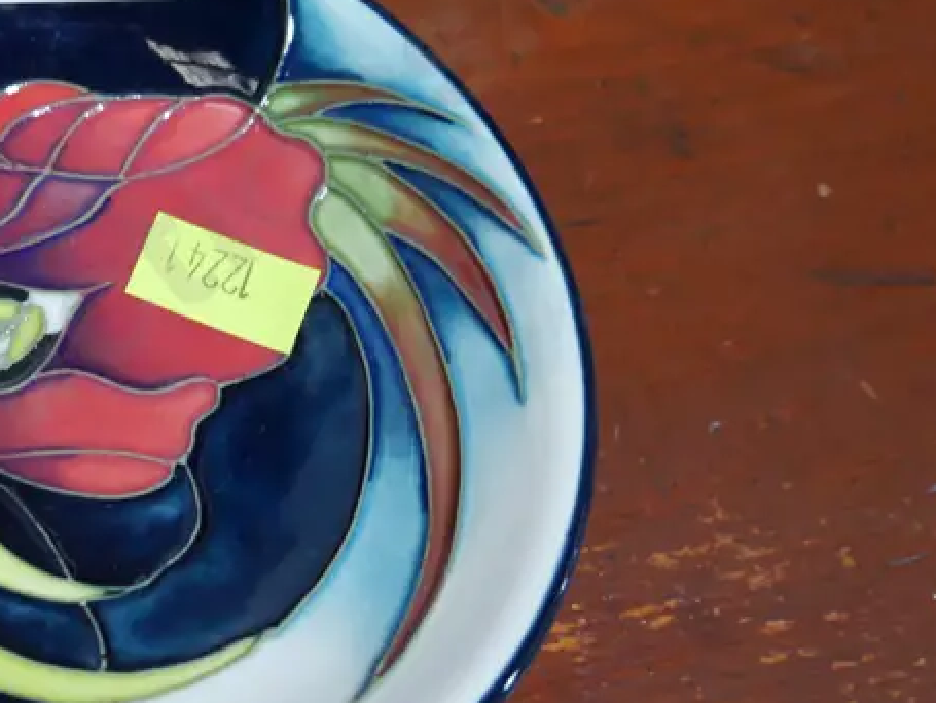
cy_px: 365
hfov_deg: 23.3
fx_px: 2192
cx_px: 37
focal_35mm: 81
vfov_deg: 18.2
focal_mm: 18
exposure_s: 1/60
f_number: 4
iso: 640
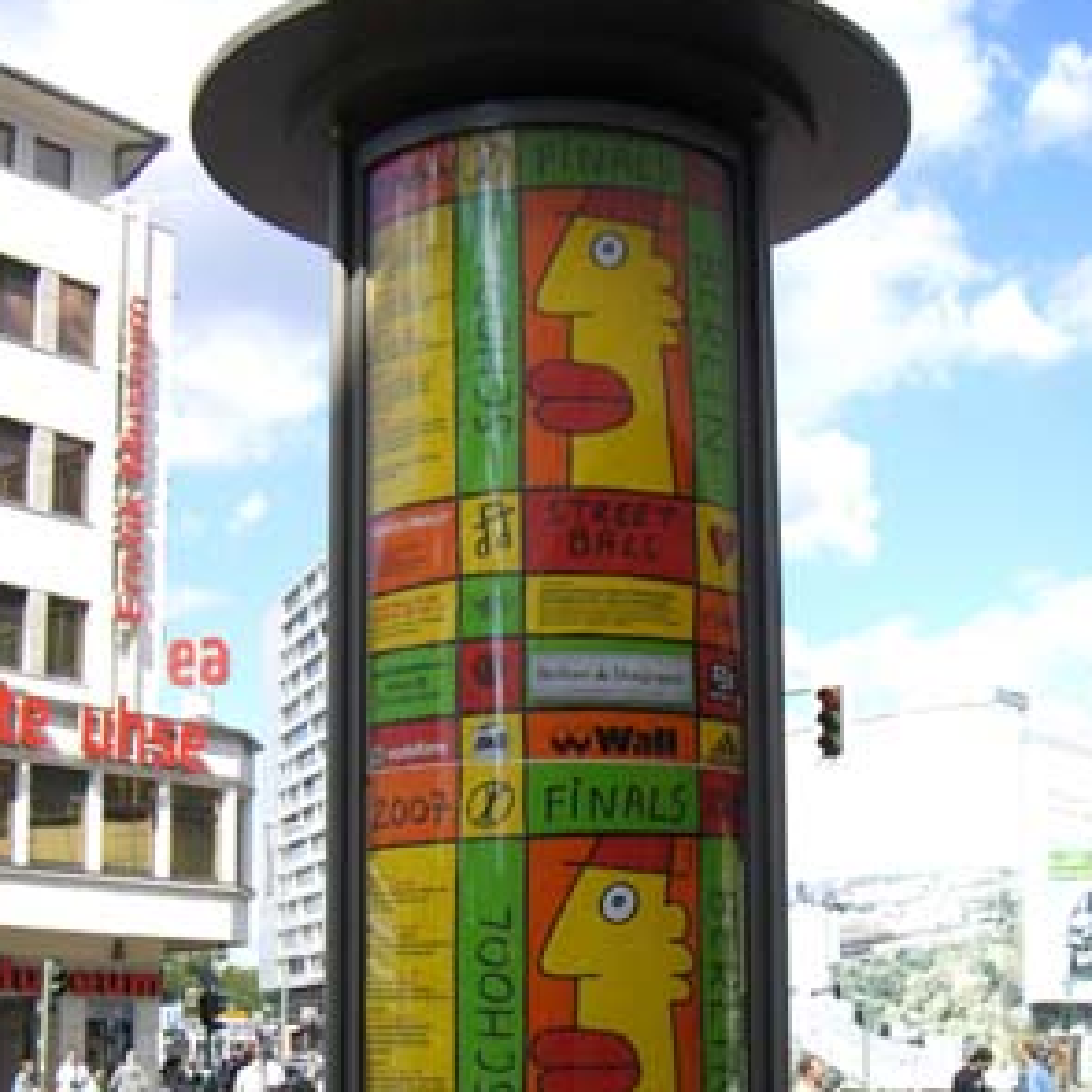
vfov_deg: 29.5
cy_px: 840
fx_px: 2034
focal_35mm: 57
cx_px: 527
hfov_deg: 30.0
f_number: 2.7
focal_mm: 6.2
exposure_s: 1/800
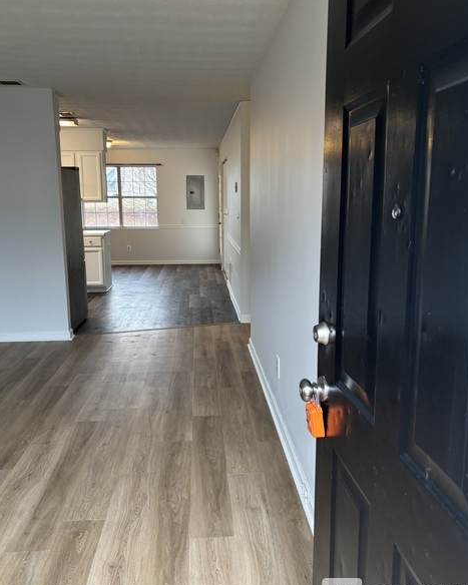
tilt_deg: -8.5
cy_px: 284
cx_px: 233
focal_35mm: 29
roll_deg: -0.1
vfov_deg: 60.4
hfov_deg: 50.0
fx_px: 502
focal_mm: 5.96
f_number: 1.6
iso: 125
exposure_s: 1/60
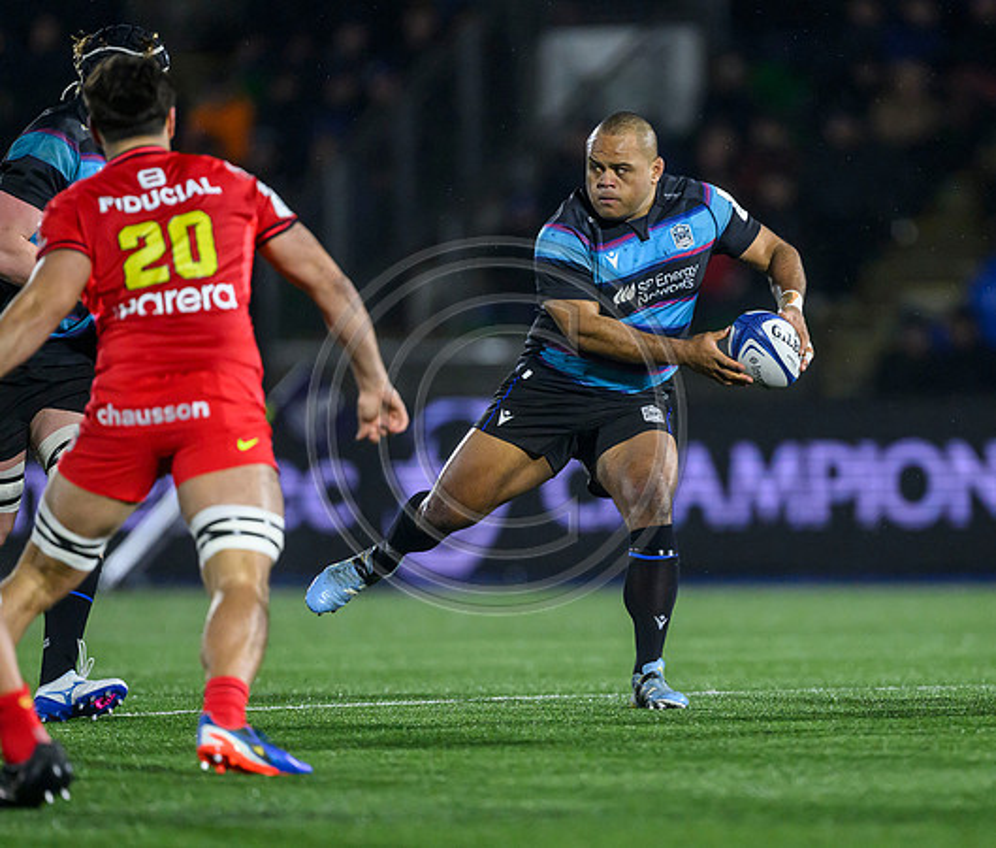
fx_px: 17530
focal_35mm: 580
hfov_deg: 3.3
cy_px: 514
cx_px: 655
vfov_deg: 2.8
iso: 5000
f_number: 3.2
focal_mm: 400
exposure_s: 1/2500
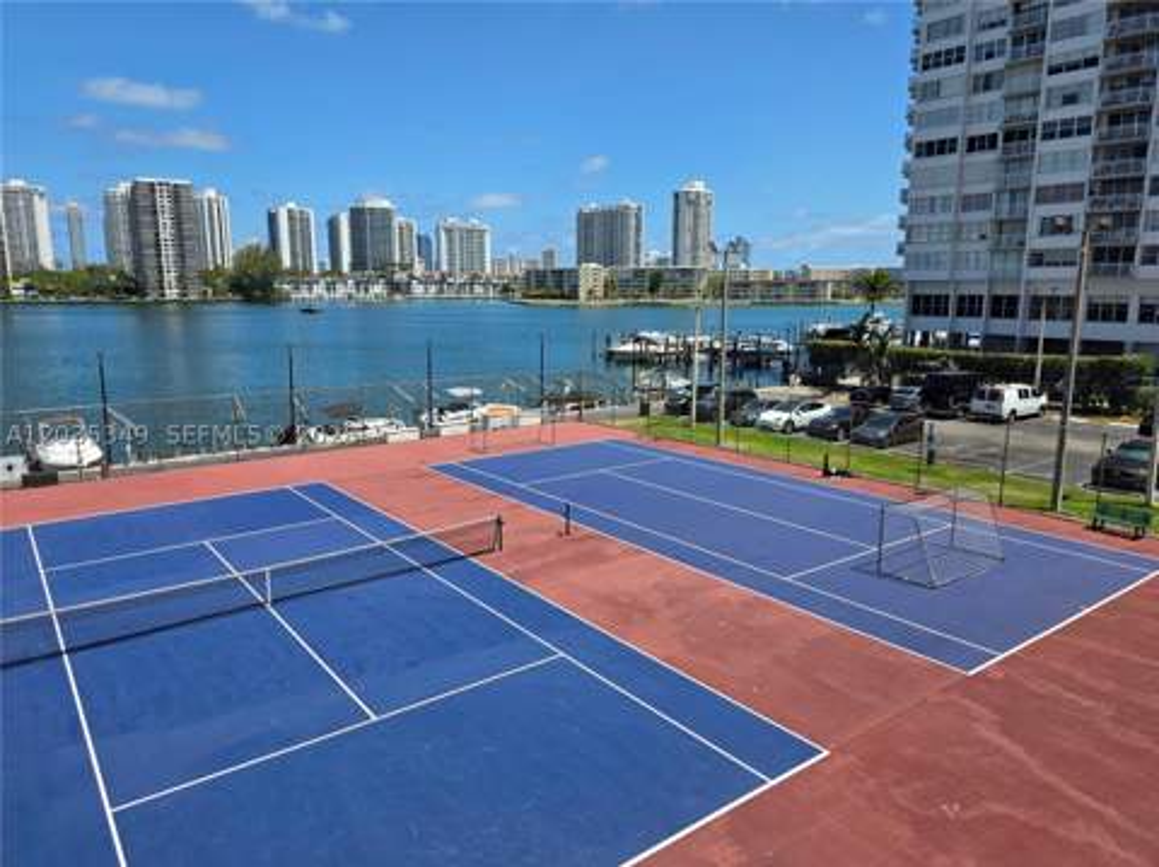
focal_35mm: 23
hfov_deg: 74.0
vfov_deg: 58.8
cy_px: 434
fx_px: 769
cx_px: 580
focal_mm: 6.3
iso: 80
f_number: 1.7
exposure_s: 1/6355
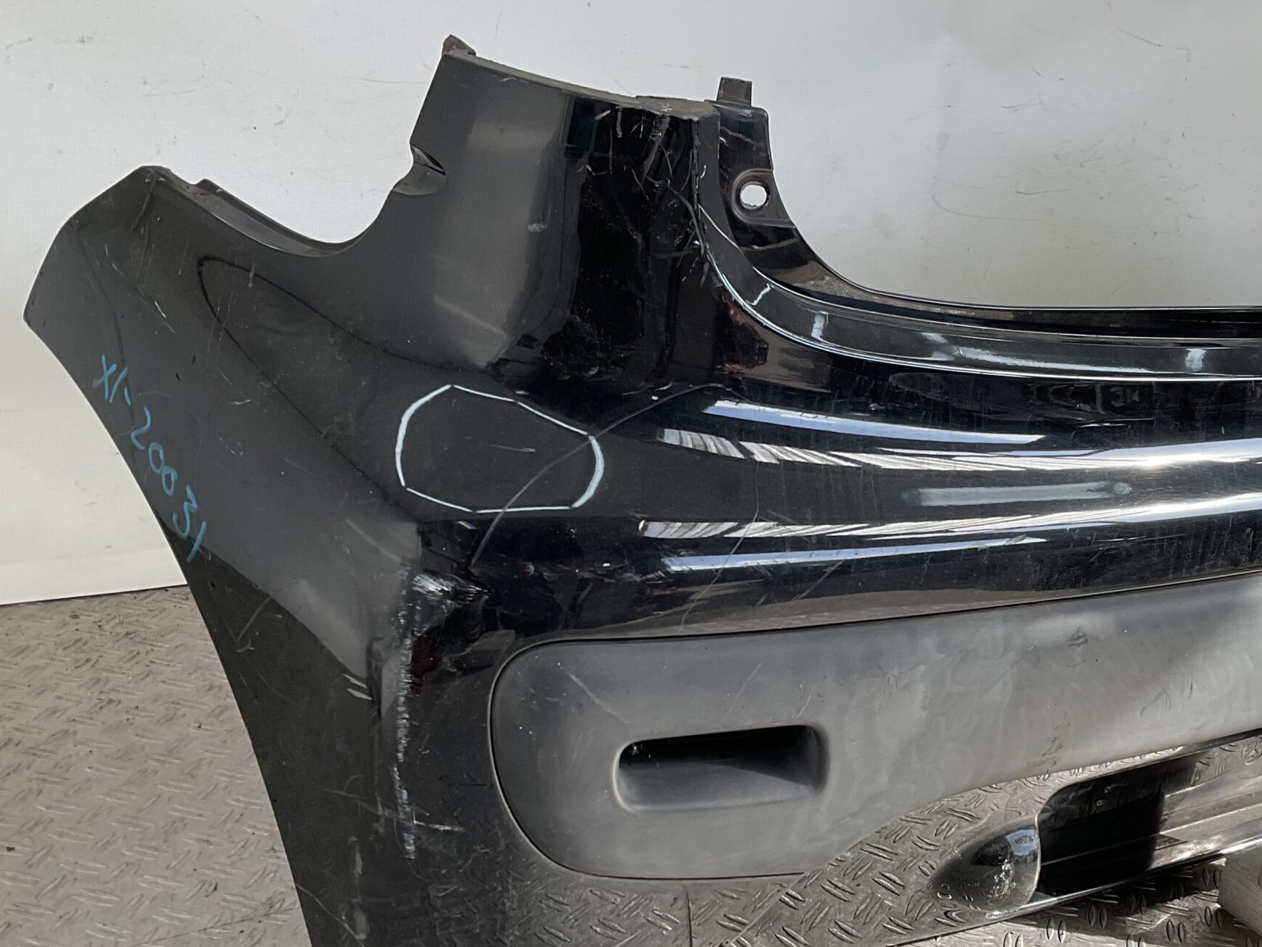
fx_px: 1568
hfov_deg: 43.2
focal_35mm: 43
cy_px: 540
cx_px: 851
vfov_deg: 33.5
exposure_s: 1/310
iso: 16
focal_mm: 3
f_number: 1.8
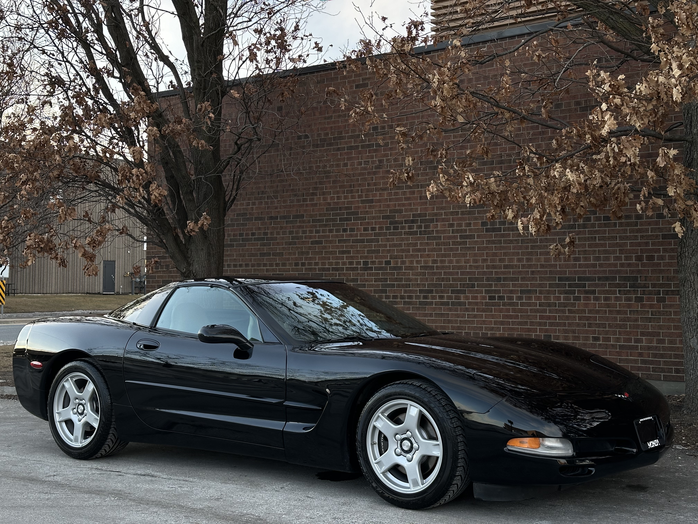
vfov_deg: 30.3
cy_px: 262
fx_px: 968
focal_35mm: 48
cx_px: 349
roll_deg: +0.2
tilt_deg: +2.0
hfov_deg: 39.7
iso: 64
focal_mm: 6.86
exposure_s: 1/350
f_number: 1.78
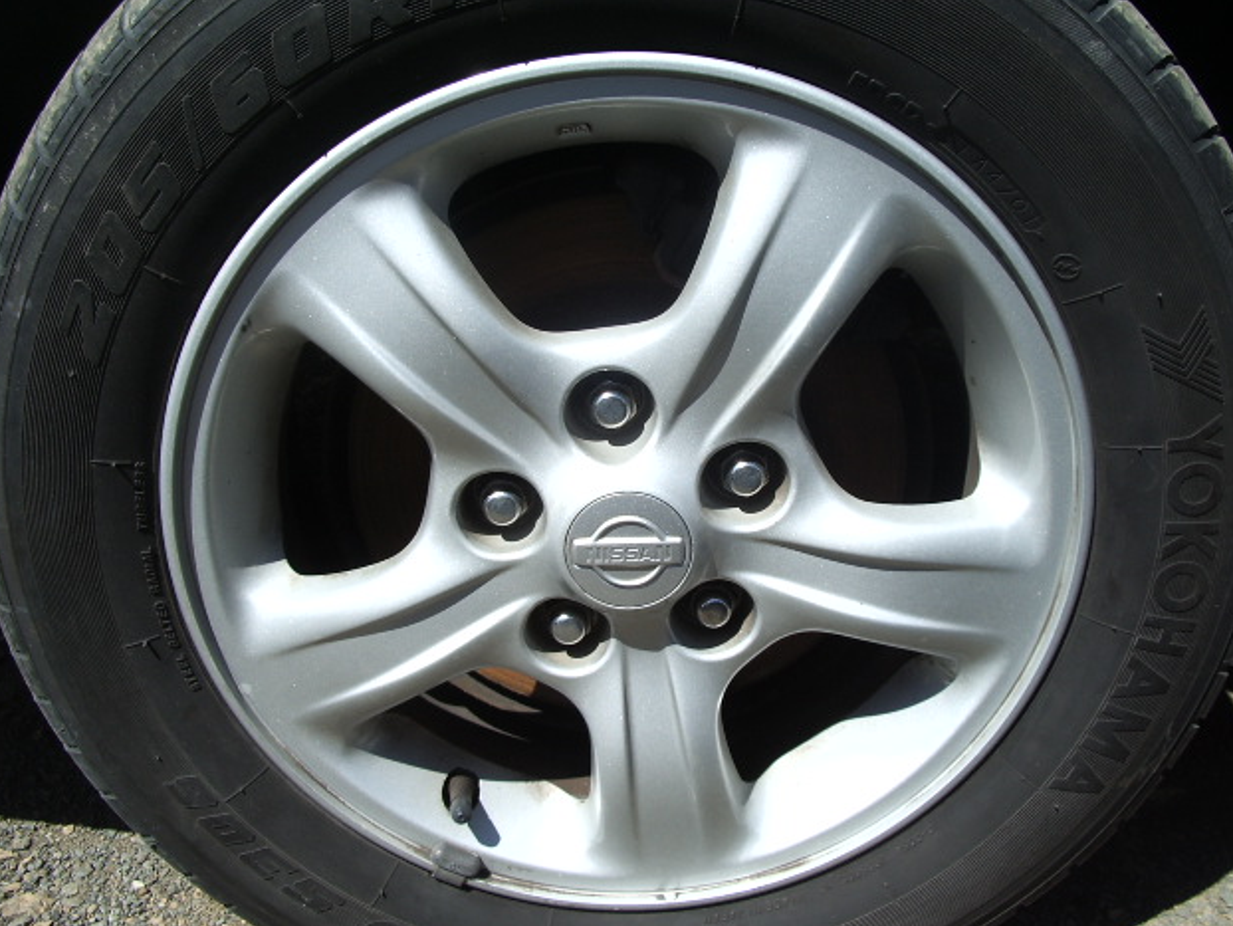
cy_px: 454
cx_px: 607
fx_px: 1283
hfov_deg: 51.3
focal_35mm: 36
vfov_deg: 39.7
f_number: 4.3
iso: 50
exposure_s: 1/400
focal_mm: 5.8
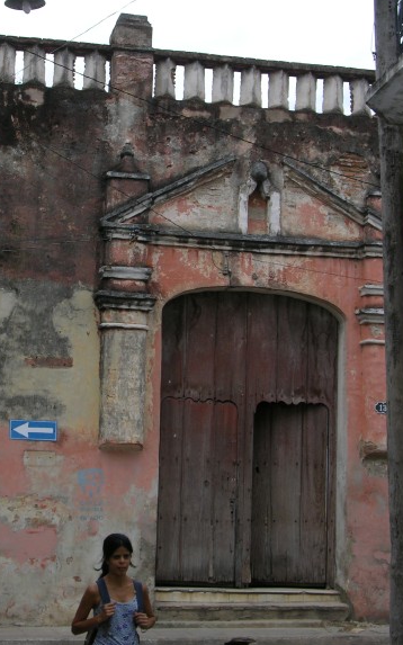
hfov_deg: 18.3
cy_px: 306
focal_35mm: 71
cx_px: 128
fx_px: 1248
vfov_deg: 29.0
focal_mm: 12.7
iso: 50
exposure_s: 1/167
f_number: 6
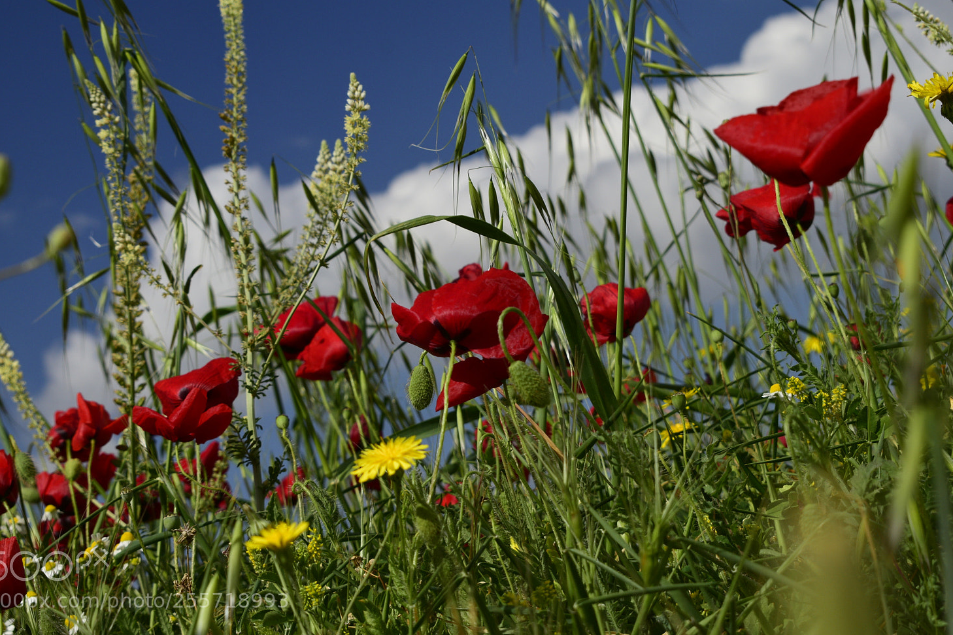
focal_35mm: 79
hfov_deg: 25.7
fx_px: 2091
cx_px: 469
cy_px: 304
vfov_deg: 17.3
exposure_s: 1/400
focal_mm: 48
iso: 200
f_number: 11
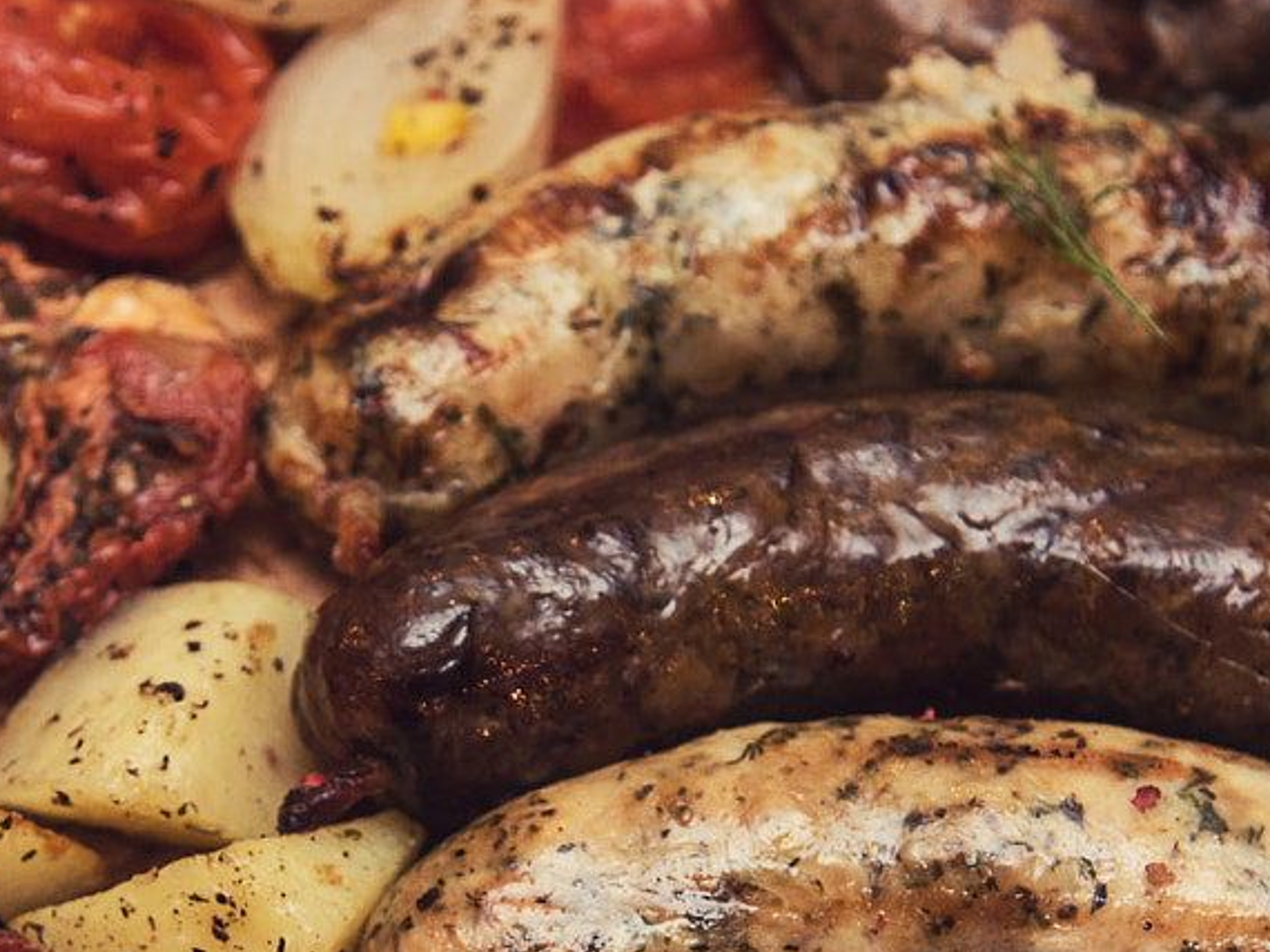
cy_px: 883
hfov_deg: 14.6
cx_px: 323
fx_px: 4951
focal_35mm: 135
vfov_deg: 10.9
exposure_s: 1/125
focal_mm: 50
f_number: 4.5
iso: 320
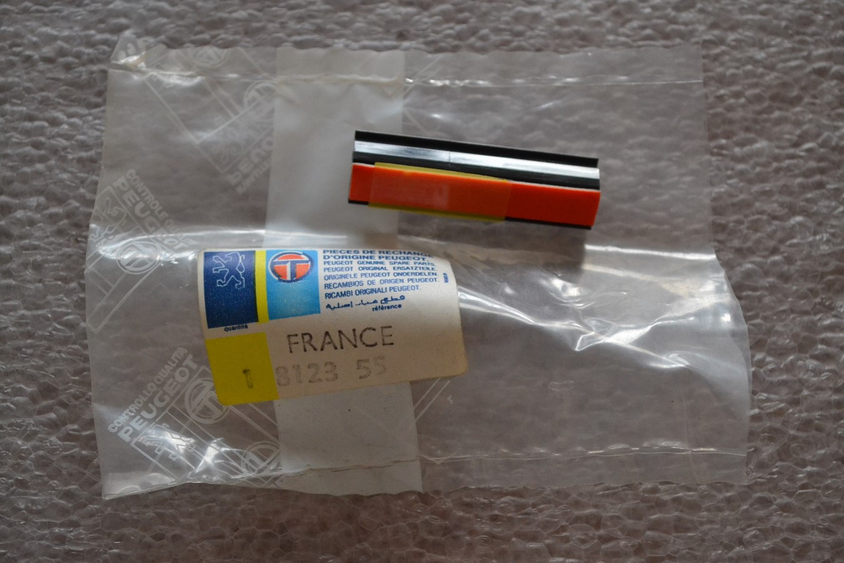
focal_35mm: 60
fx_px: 1407
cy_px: 282
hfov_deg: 33.4
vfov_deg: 22.6
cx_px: 422
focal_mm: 40
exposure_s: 1/60
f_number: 5.3
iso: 2000
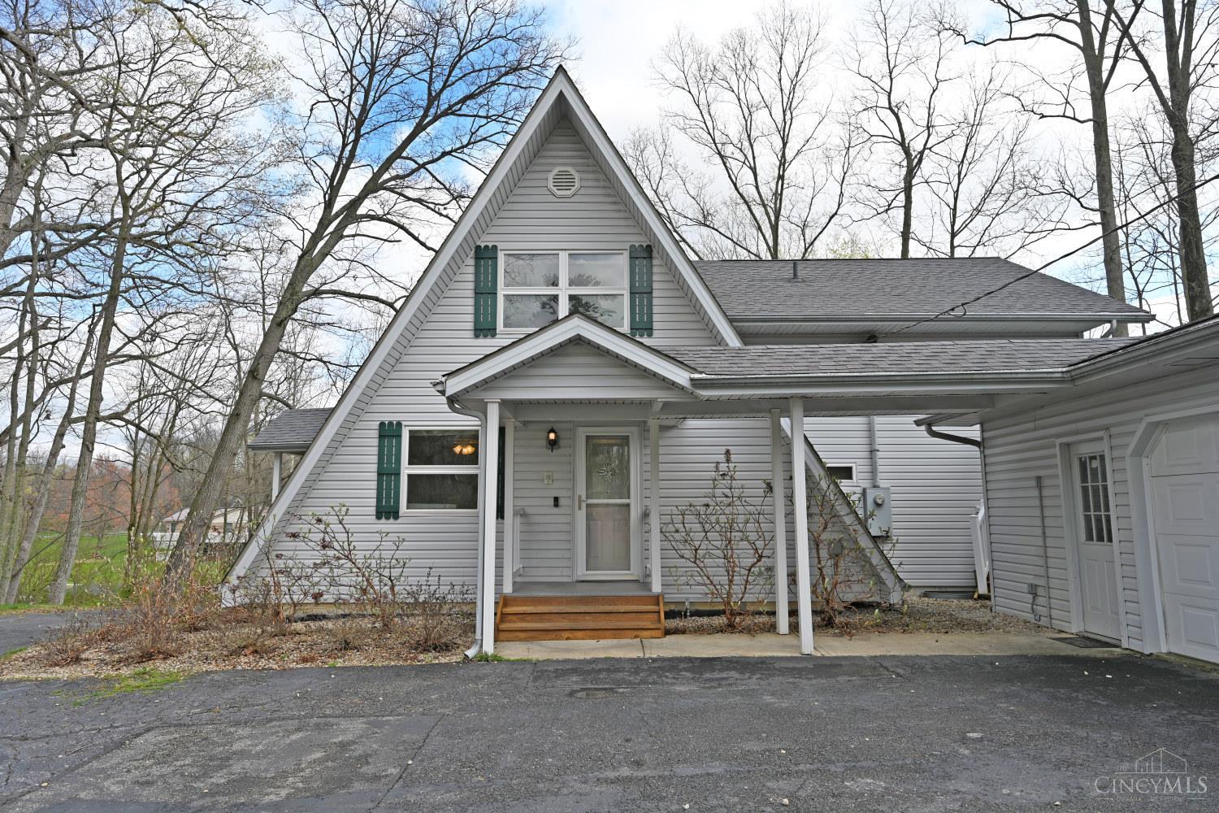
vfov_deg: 56.1
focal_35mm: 22
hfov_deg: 77.3
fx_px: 762
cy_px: 406
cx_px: 610
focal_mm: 22.5
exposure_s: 1/320
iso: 100
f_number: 6.3
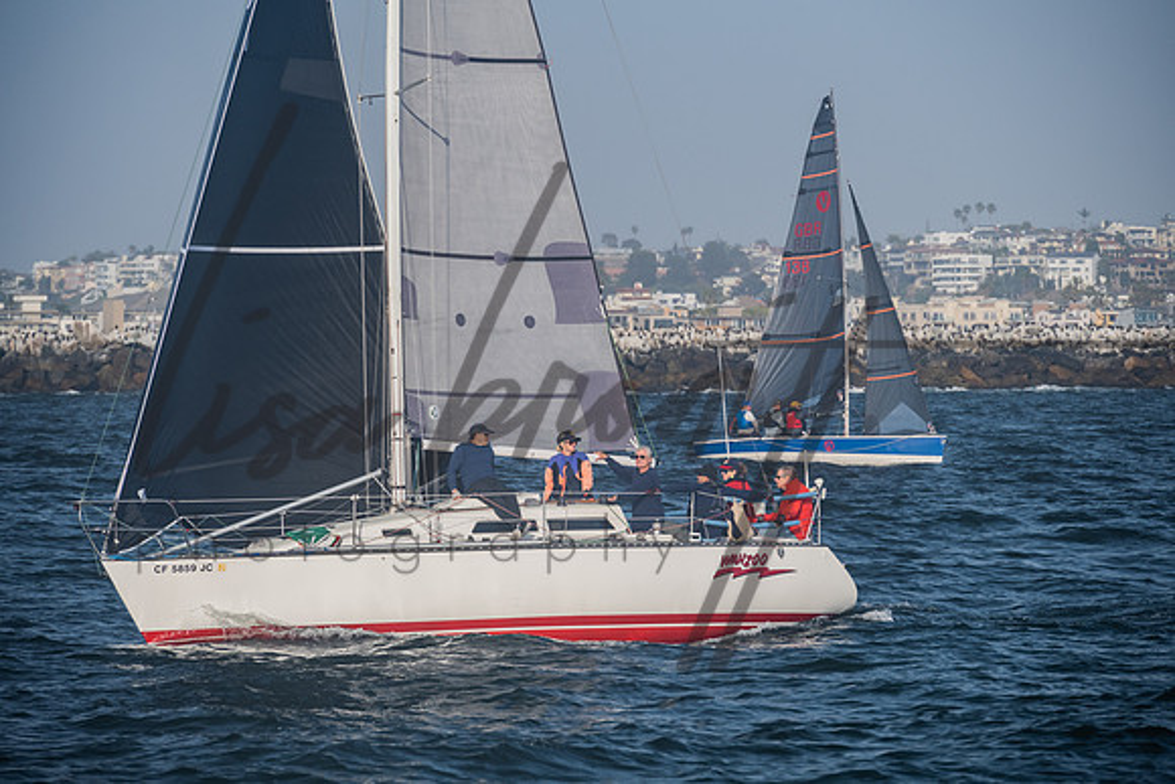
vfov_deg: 6.9
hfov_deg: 10.3
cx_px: 588
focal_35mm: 200
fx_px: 6529
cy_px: 392
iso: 400
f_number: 8
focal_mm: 200
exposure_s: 1/1000
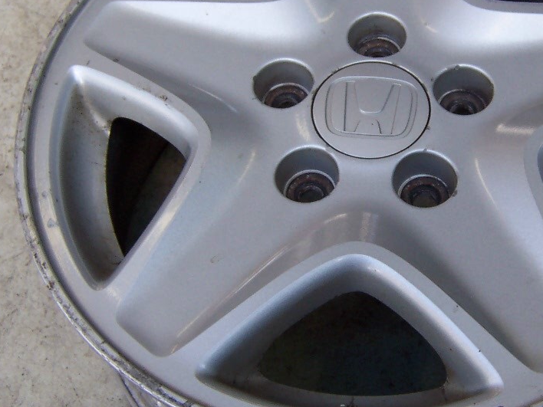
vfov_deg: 24.0
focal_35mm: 61
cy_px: 164
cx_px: 390
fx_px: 957
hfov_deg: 31.3
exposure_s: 1/90
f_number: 2.8
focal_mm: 5.6
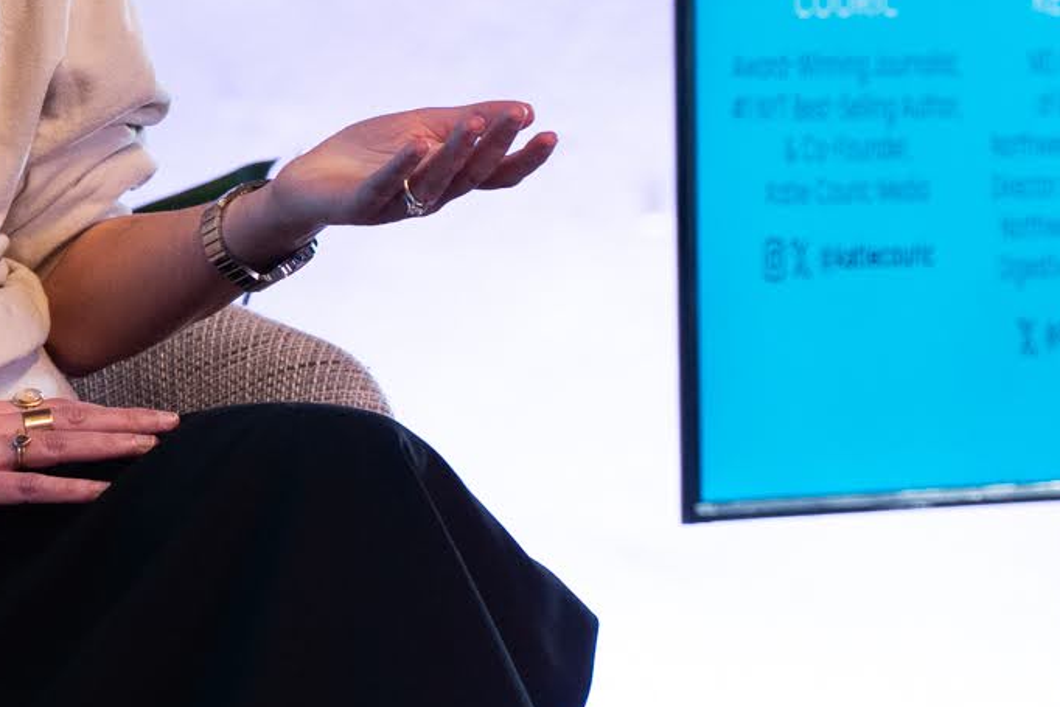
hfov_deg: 4.6
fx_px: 13075
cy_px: -6
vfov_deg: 3.1
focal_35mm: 444
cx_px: -821
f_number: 3.5
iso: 1000
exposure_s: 1/125
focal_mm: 101
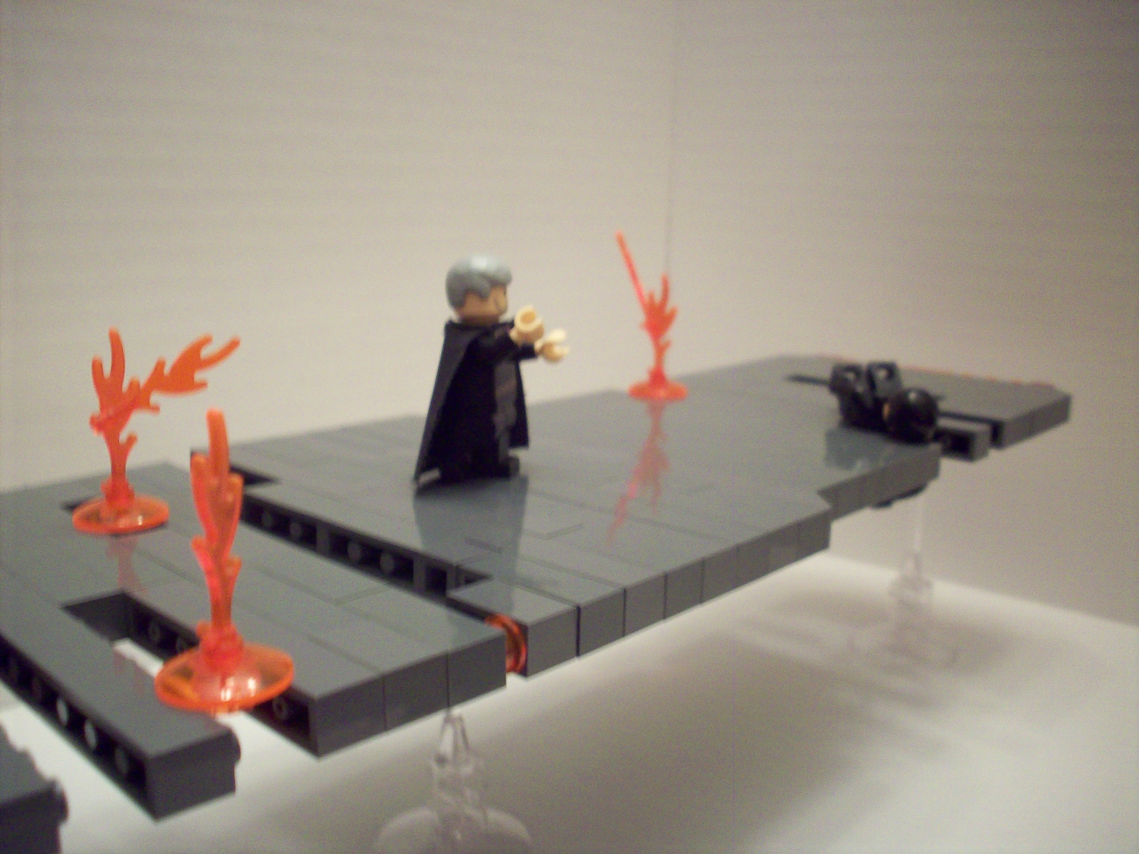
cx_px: 570
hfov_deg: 50.1
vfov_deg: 38.7
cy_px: 427
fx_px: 1217
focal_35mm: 37
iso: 160
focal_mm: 6.2
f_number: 2.8
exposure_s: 1/9.63
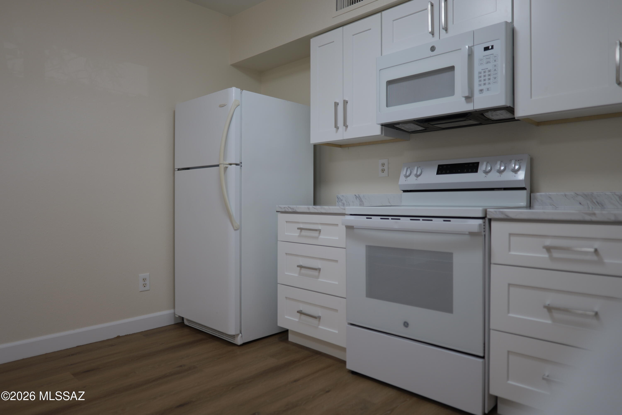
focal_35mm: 24
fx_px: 415
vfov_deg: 53.1
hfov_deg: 73.7
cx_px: 311
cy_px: 208
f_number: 1.8
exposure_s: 1/125
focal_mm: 24
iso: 160
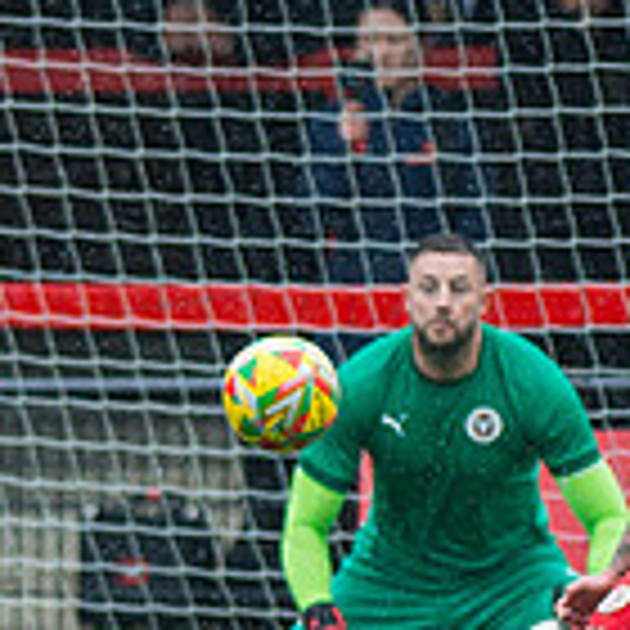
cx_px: -208
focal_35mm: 1880
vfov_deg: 0.9
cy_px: 571
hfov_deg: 0.9
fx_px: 38710
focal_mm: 300
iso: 400
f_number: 2.8
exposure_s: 1/2000
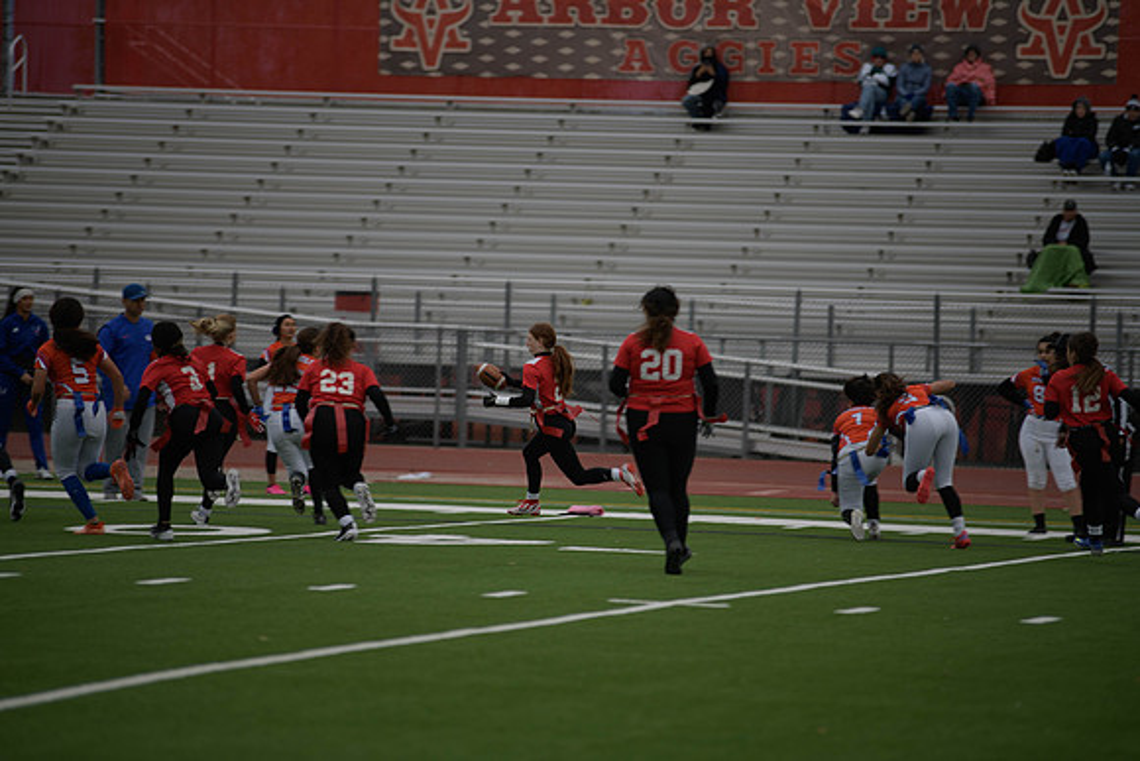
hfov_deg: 10.3
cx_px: 570
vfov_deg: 6.9
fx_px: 6335
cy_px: 380
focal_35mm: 200
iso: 80
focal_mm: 200
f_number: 2.8
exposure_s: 1/200
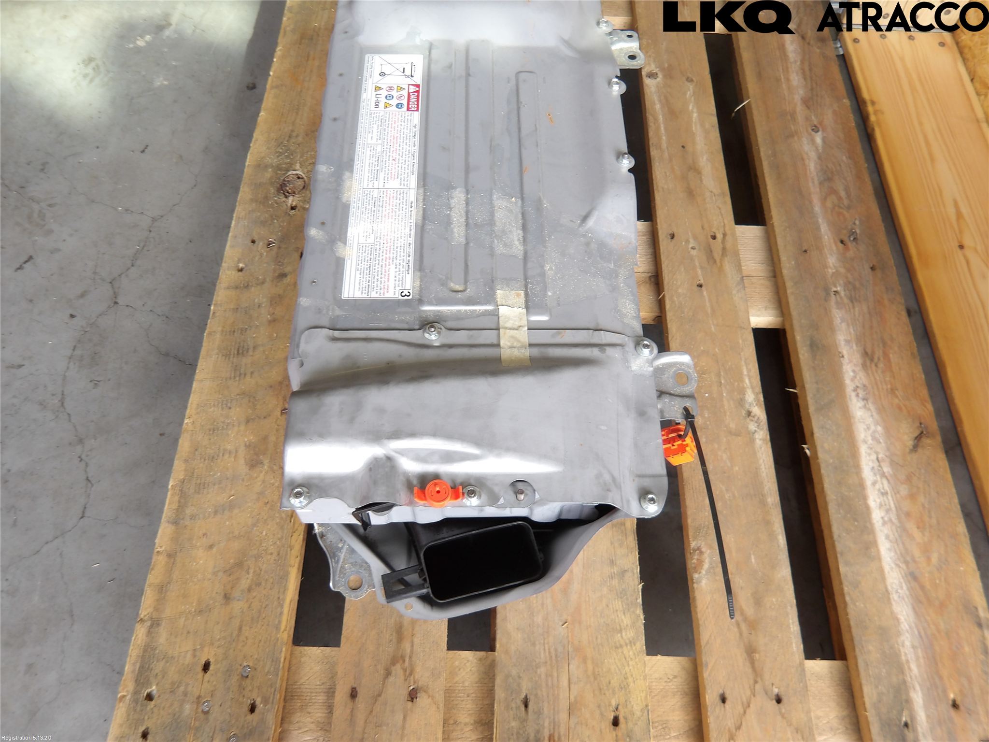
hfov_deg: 65.3
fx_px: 771
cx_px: 494
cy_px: 371
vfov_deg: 51.4
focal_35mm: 27
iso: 100
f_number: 3
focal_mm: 4.9
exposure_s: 1/60
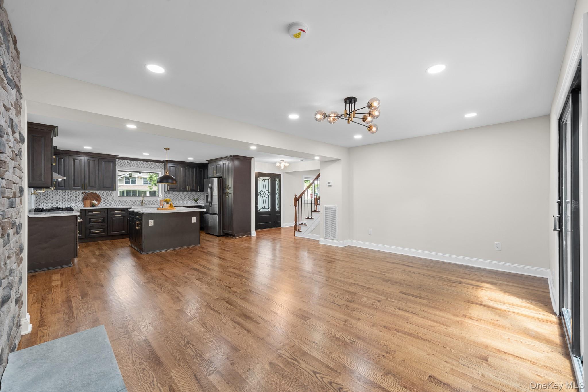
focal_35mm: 14
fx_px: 229
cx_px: 294
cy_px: 196
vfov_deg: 81.2
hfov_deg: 104.3
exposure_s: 1/1.25
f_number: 10
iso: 320
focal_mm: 14
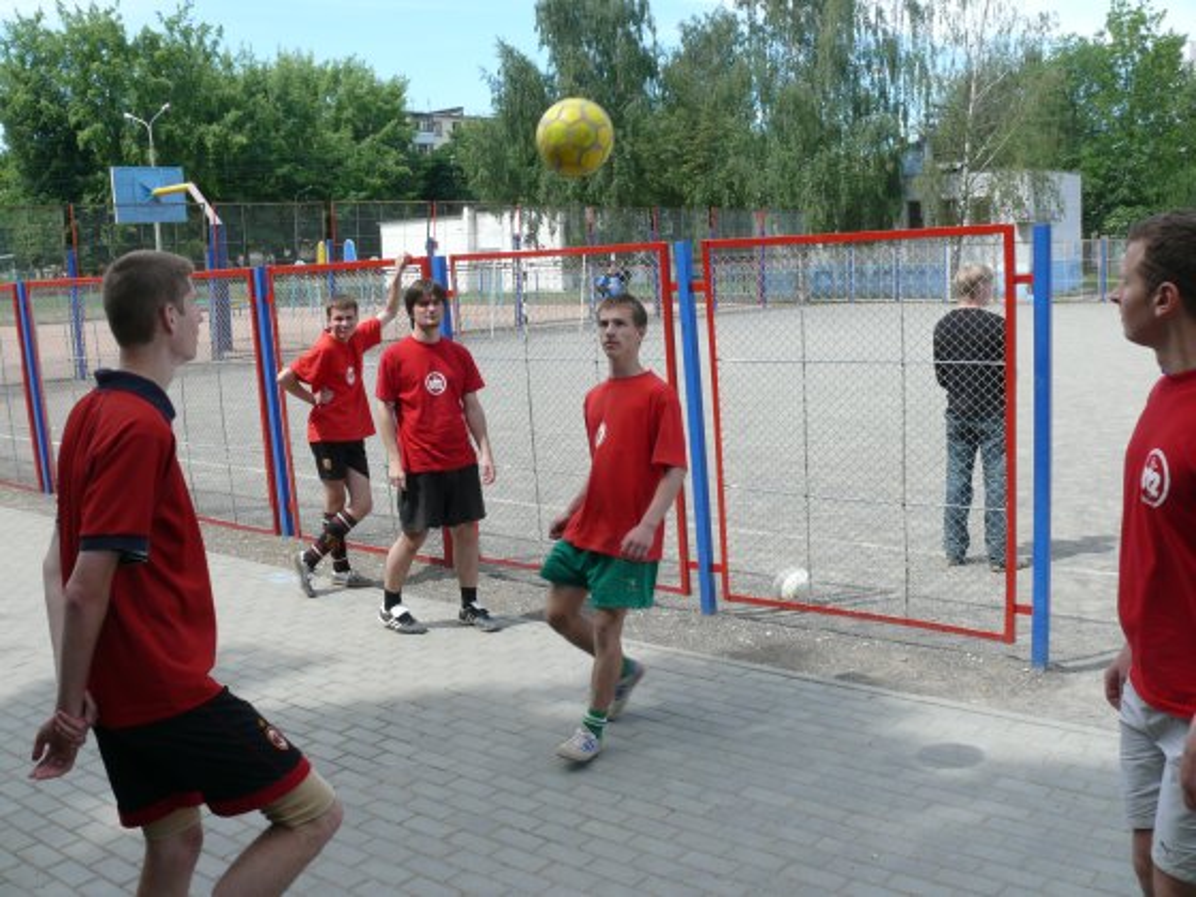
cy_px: 448
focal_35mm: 35
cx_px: 598
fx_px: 1209
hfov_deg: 52.6
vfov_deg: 40.7
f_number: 5.6
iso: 100
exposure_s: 1/250
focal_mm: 7.4
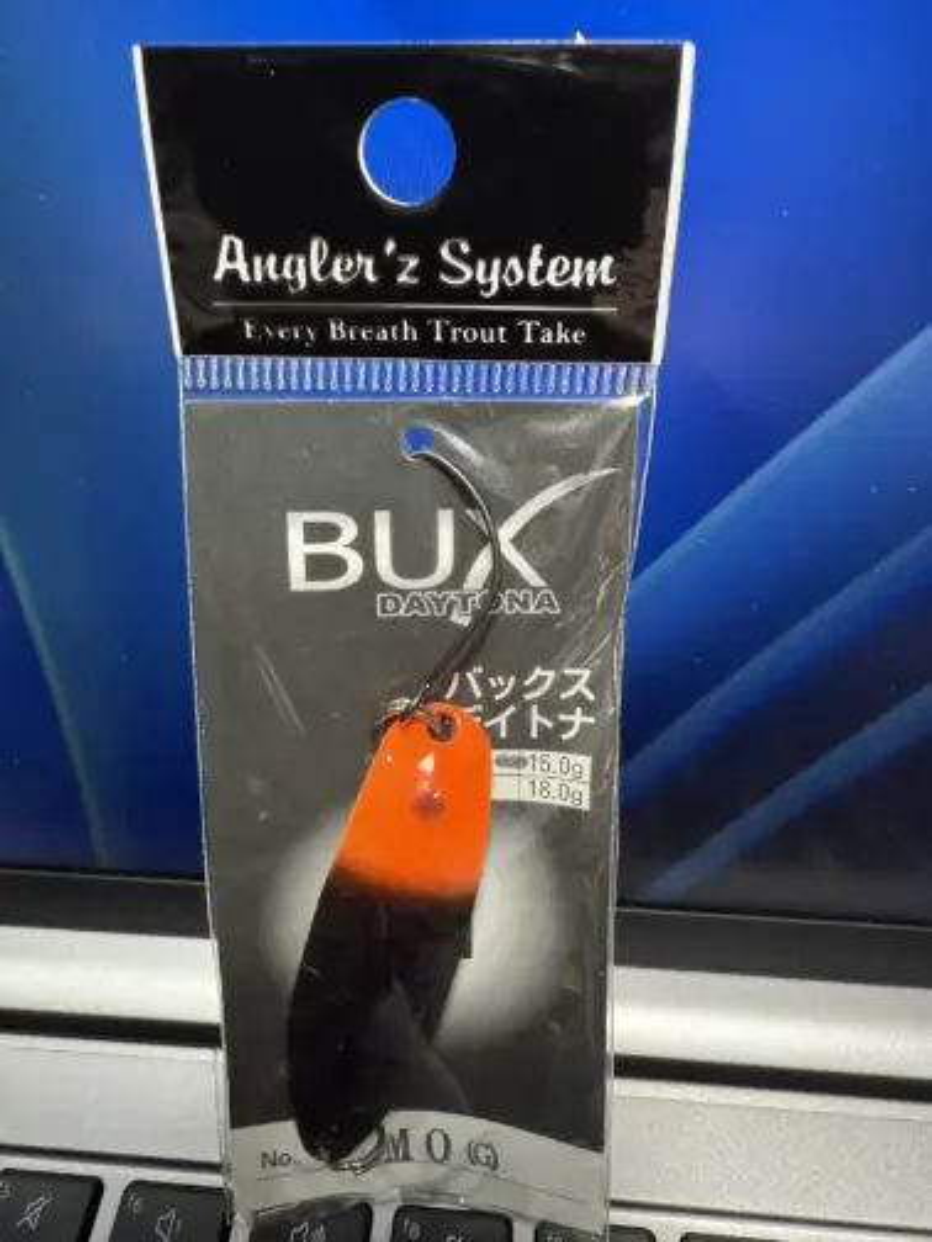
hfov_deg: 56.8
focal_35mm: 24
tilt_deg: -43.7
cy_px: 621
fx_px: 862
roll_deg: +2.9
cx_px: 466
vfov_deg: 71.6
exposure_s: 1/100
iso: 320
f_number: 2.2
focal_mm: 2.22
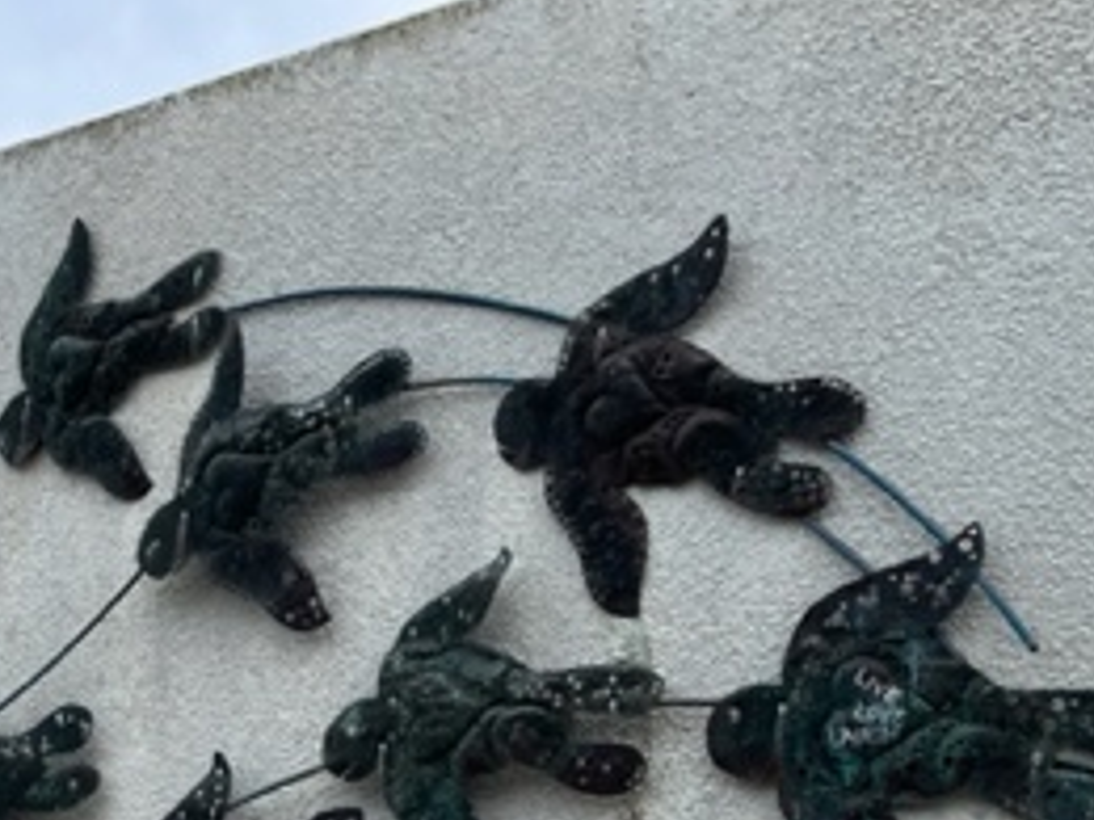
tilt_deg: -0.6
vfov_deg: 21.4
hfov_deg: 28.7
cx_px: 42
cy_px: 959
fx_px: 2023
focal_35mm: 64
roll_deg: -2.7
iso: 50
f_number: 1.6
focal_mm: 5.1
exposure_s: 1/1923
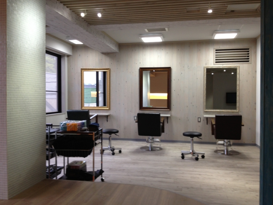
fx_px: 276
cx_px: 136
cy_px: 102
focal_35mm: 35
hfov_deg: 52.6
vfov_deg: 40.7
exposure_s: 1/30
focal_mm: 4.28
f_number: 2.4
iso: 64
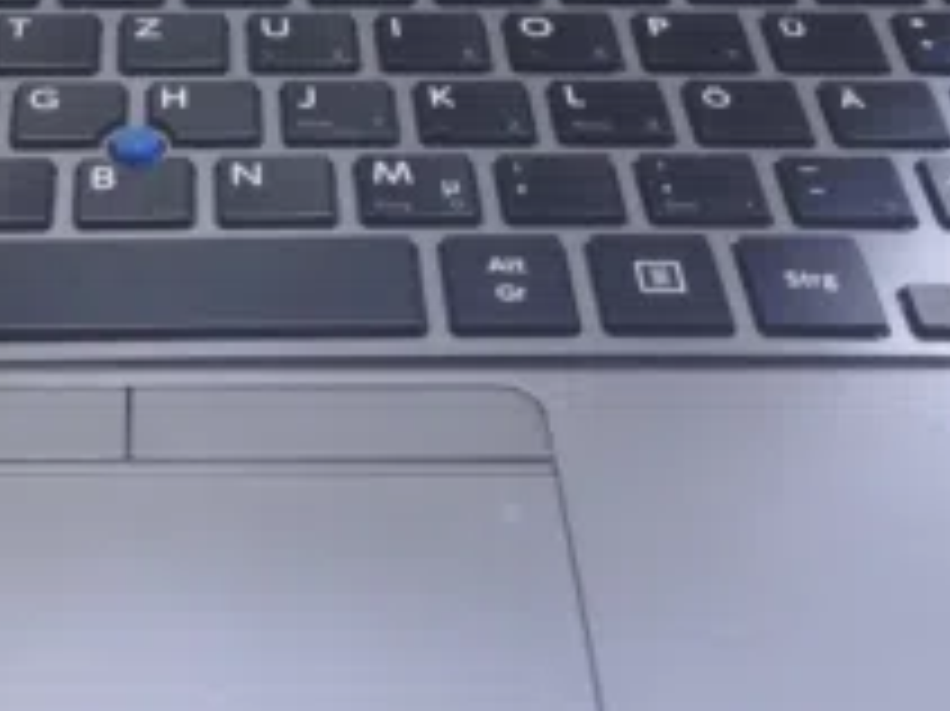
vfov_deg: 18.0
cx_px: 171
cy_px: -72
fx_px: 2167
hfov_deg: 24.3
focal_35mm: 79
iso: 100
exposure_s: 1/100
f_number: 1.5
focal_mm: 4.94
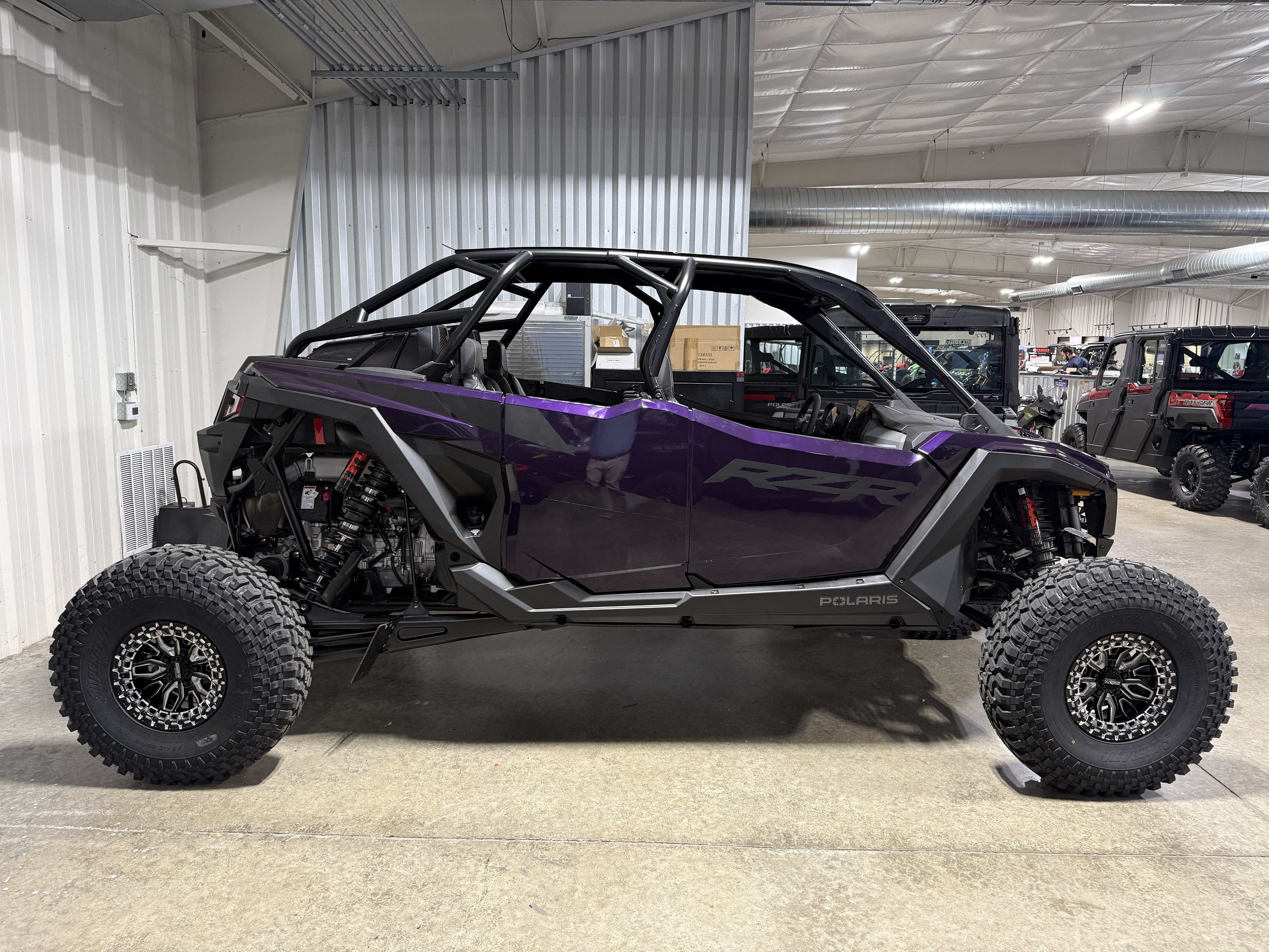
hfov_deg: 71.6
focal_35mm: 24
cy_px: 476
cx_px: 634
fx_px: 880
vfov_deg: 56.8
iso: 250
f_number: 1.78
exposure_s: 1/60
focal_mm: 6.76
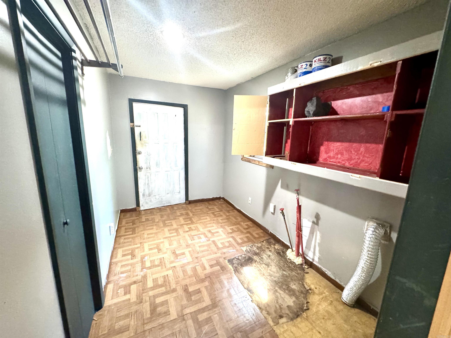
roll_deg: -1.9
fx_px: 182
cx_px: 226
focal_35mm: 14
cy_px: 169
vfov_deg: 85.7
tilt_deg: -11.5
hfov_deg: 102.1
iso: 800
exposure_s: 1/60
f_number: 2.2
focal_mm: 2.22
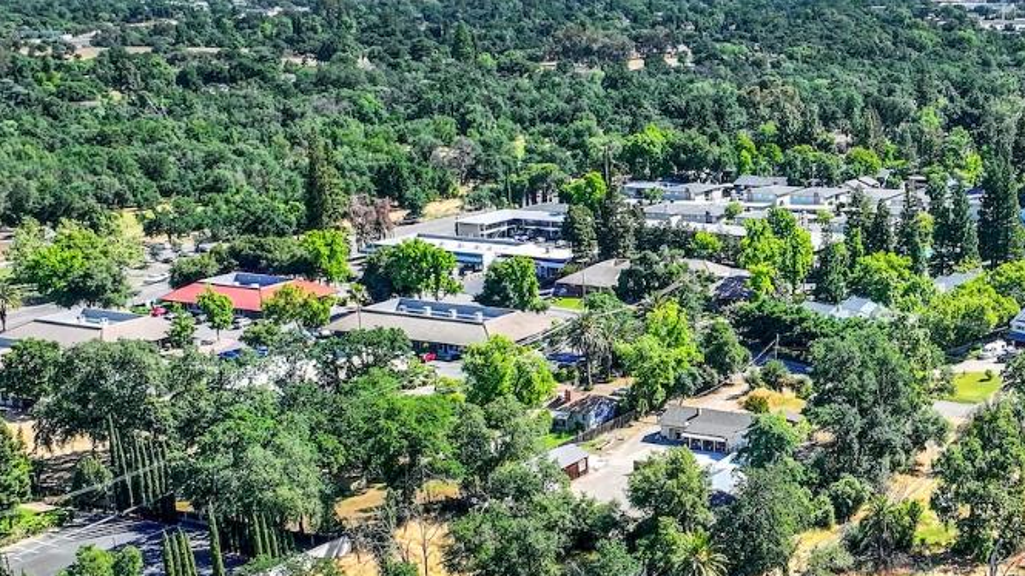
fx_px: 1603
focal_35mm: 59
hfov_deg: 34.3
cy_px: 468
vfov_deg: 20.1
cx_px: 832
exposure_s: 1/2000
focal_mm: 12.3
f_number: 2.8
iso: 260
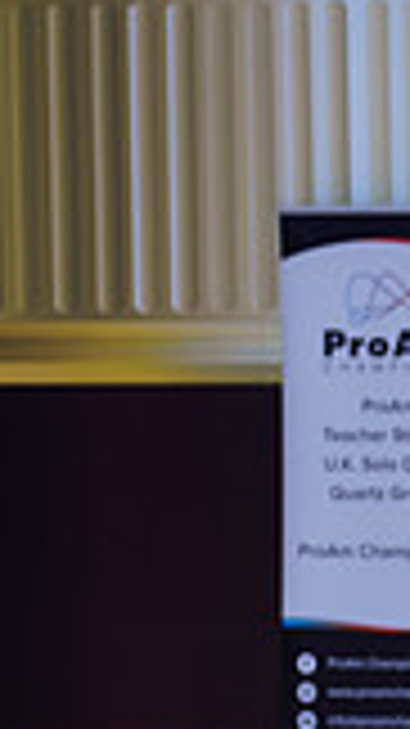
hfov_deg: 6.0
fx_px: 3618
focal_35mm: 187
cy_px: 650
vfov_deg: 11.4
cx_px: 1271
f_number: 2.8
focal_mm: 50
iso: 400
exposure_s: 1/200
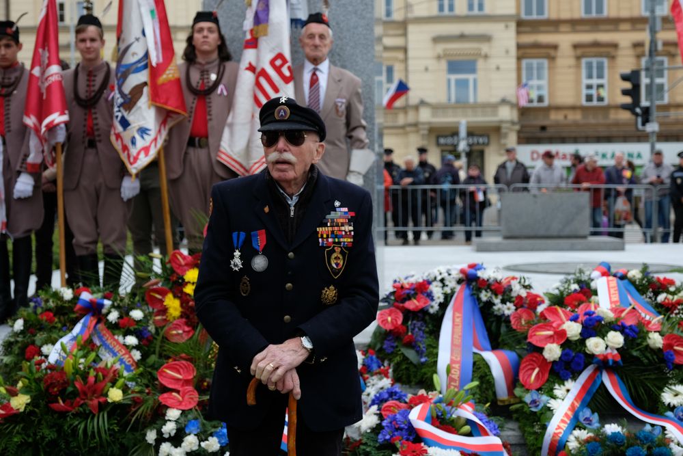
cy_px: 228
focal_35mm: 50
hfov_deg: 39.6
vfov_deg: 27.0
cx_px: 342
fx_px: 949
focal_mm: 33.2
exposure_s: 1/500
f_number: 3.2
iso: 200
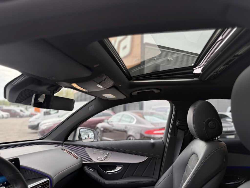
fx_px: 188
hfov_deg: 67.3
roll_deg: -0.8
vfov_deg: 53.1
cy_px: 94
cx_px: 125
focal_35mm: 26
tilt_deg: +5.5
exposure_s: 1/242
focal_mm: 5.96
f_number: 1.6
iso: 40
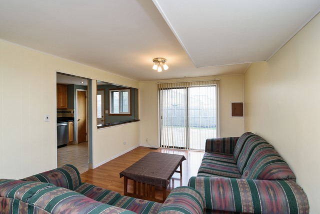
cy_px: 107
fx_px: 147
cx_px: 160
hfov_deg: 95.0
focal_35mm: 16
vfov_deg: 72.1
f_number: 8
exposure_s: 1/20
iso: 200
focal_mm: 11
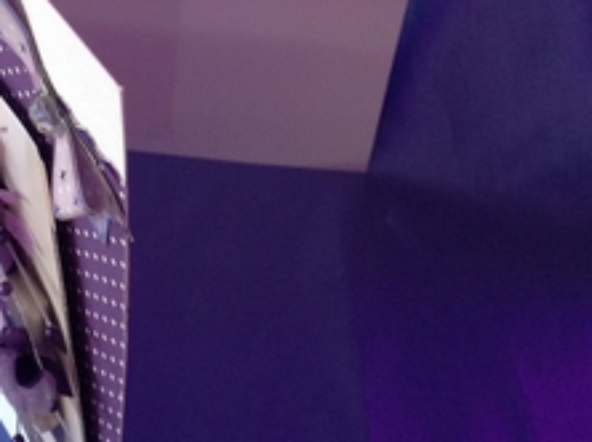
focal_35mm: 71
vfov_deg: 20.4
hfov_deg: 27.1
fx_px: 1213
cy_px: 64
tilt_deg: -46.4
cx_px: 165
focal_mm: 4.28
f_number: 2.4
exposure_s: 1/15
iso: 160
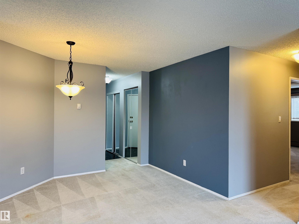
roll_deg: -0.5
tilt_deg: +0.7
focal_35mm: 24
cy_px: 112
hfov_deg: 71.6
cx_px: 150
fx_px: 207
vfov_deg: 56.8
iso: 200
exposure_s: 1/120
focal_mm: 6.76
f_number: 1.78
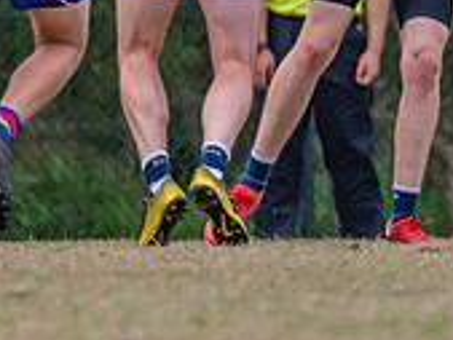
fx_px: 27737
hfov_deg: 0.9
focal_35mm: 2118
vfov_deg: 0.7
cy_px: -229
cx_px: 631
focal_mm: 270
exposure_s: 1/2000
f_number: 5
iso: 800
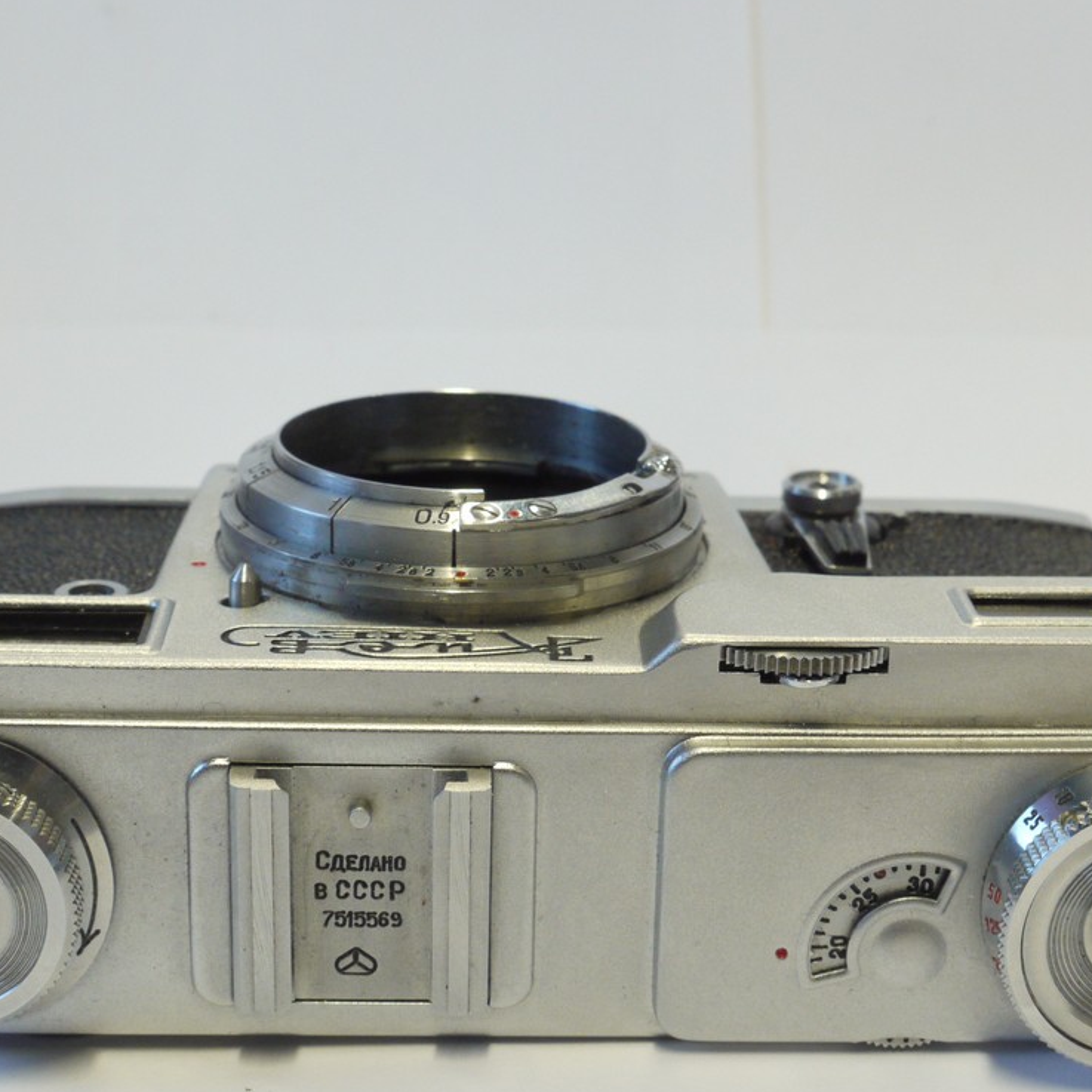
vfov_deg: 24.0
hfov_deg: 24.0
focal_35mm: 72
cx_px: 575
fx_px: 2570
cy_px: 582
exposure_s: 1/25
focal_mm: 25
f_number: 10
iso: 800
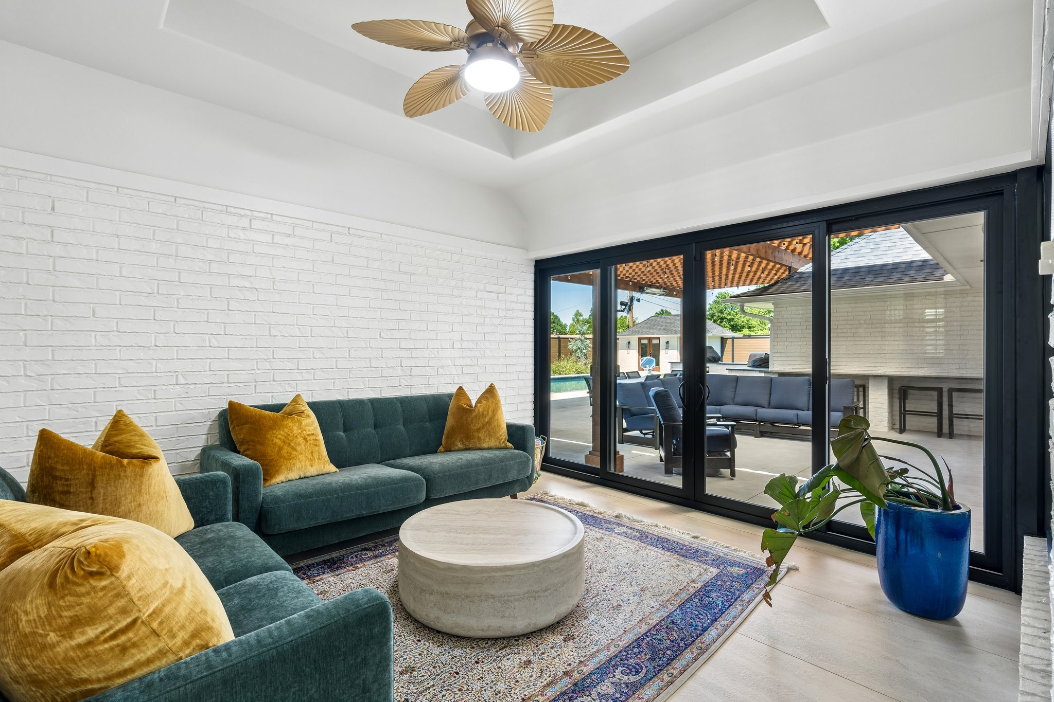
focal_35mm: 16
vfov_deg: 73.7
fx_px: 468
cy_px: 351
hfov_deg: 96.7
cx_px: 527
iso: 200
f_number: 8
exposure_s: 1/8
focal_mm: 16
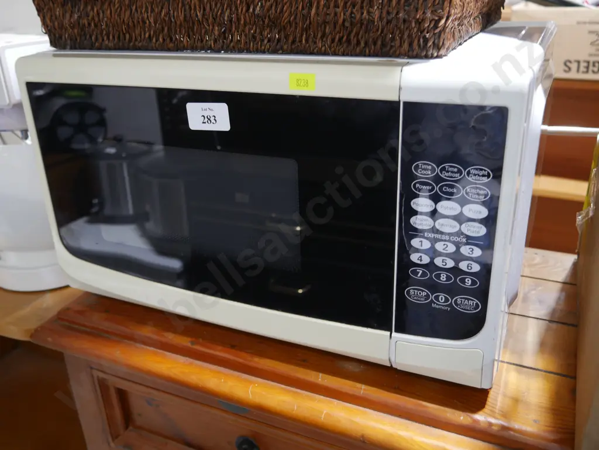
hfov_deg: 56.8
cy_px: 225
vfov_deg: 44.2
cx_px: 300
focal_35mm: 32
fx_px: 554
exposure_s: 1/60
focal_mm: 16
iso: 800
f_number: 3.6
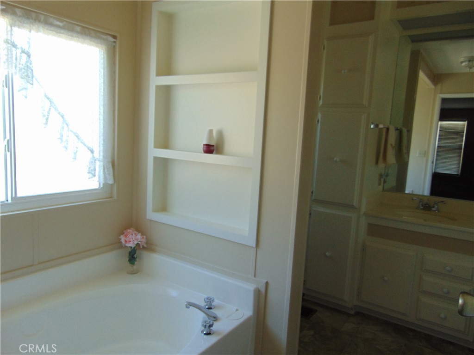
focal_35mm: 25
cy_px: 178
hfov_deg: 69.4
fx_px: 342
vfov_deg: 54.9
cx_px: 237
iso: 100
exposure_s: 1/30
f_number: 3
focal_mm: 4.5
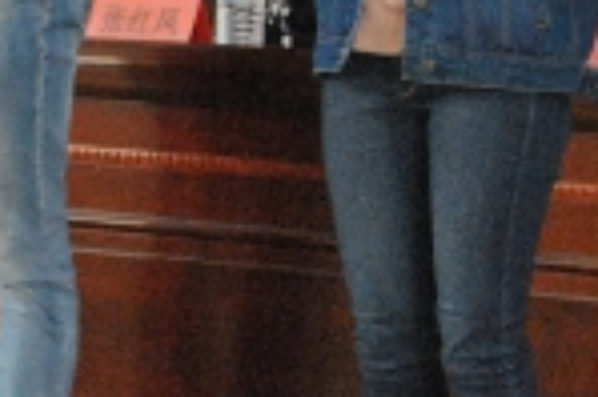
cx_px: 357
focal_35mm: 240
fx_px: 3982
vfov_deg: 5.6
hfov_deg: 8.6
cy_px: -269
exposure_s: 1/30
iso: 1600
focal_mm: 44
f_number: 5.3
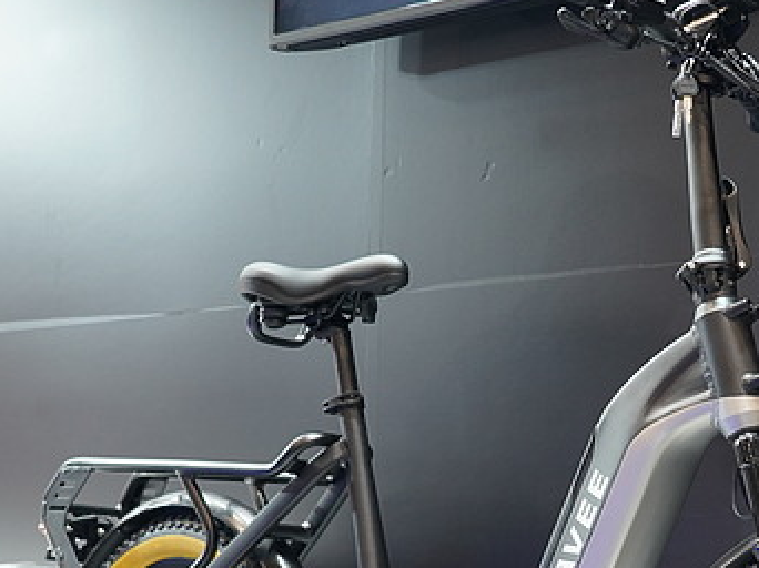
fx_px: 1731
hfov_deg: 24.5
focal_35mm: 79
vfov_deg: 18.4
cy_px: 495
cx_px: 544
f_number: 4
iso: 1250
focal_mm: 36
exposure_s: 1/60
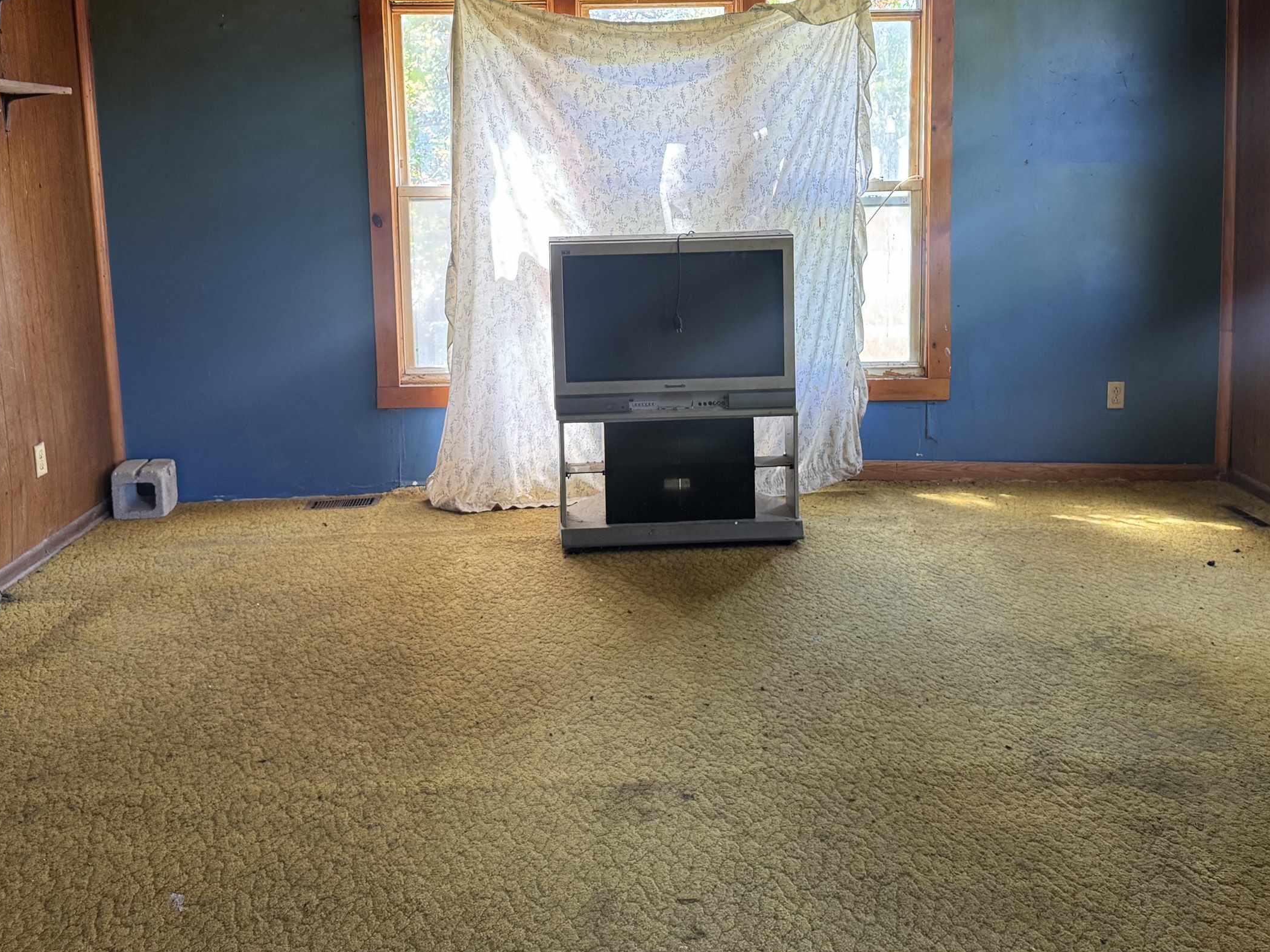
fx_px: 1284
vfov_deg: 40.2
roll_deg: +1.1
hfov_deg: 52.6
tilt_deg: -6.7
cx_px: 618
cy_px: 313
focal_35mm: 35
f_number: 1.78
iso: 200
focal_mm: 6.76
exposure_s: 1/89
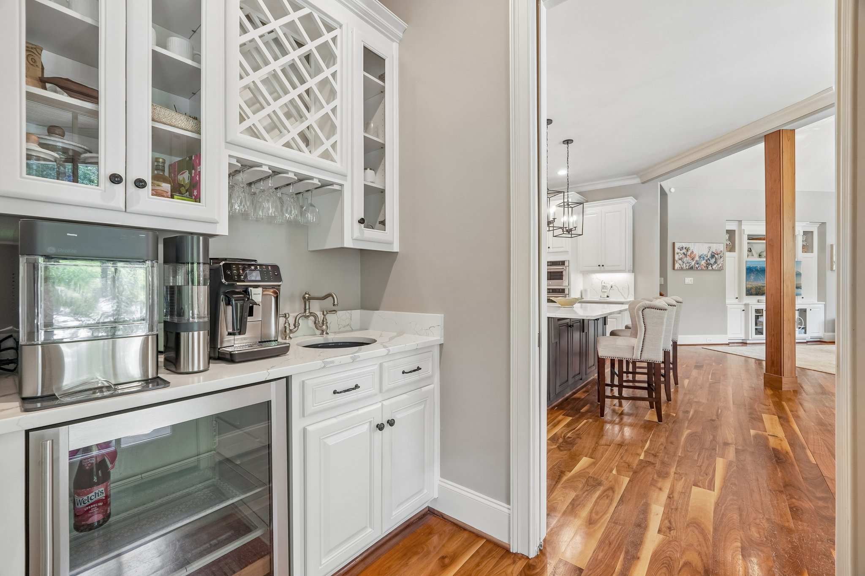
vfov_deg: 77.3
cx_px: 432
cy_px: 288
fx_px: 360
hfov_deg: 100.4
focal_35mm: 15
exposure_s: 1/3.33
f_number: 8
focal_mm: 10
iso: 400
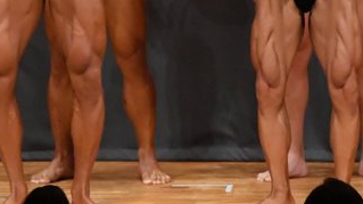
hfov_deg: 3.1
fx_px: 6609
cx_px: 211
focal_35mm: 687
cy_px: -25
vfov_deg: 1.8
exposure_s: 1/400
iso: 9000
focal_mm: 180
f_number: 5.6
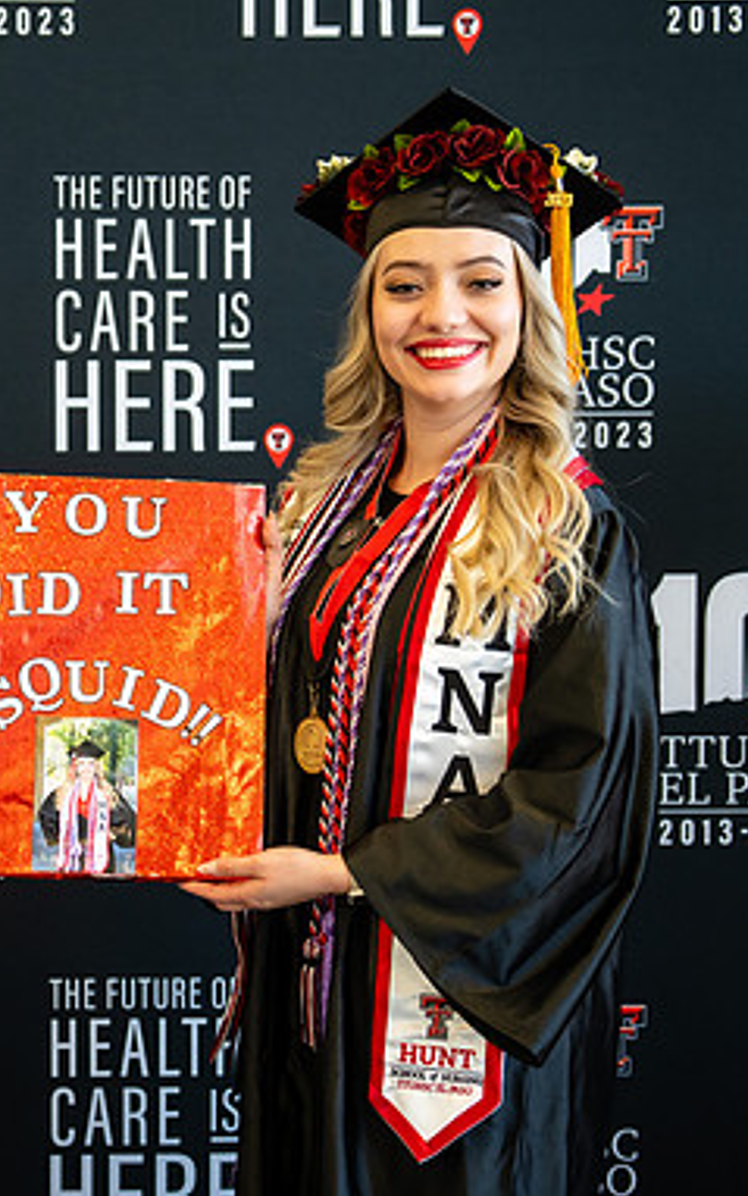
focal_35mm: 92
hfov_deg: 14.0
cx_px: -4
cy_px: 659
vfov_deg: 22.5
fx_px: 2998
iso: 500
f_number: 2.8
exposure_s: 1/125
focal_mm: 45
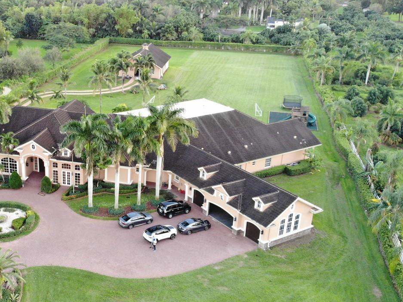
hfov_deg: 44.1
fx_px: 477
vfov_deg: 35.1
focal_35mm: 41
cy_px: 149
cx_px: 96
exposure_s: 1/20
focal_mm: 4.5
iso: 200
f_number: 2.8
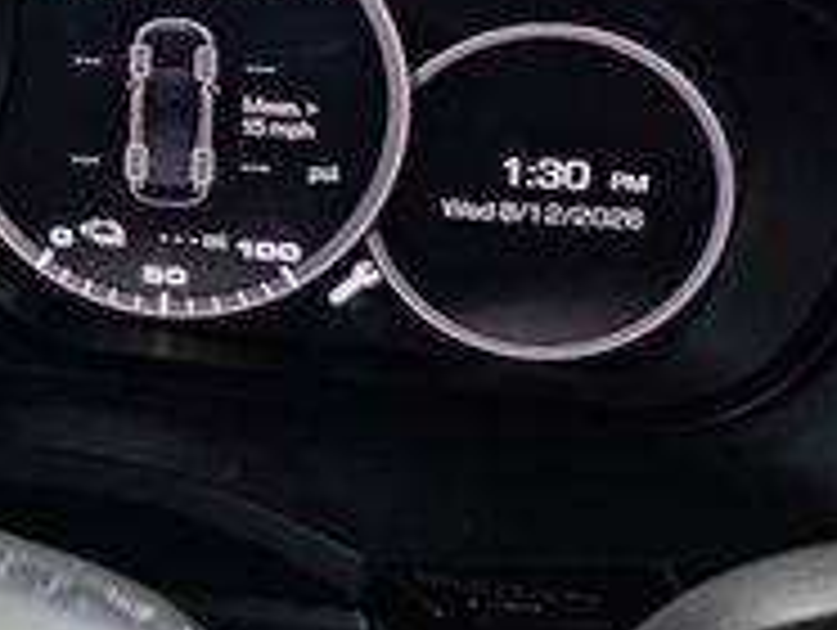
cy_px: 4
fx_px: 1913
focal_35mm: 79
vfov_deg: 18.2
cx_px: -292
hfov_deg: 21.9
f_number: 1.7
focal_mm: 6.3
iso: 320
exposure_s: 1/120
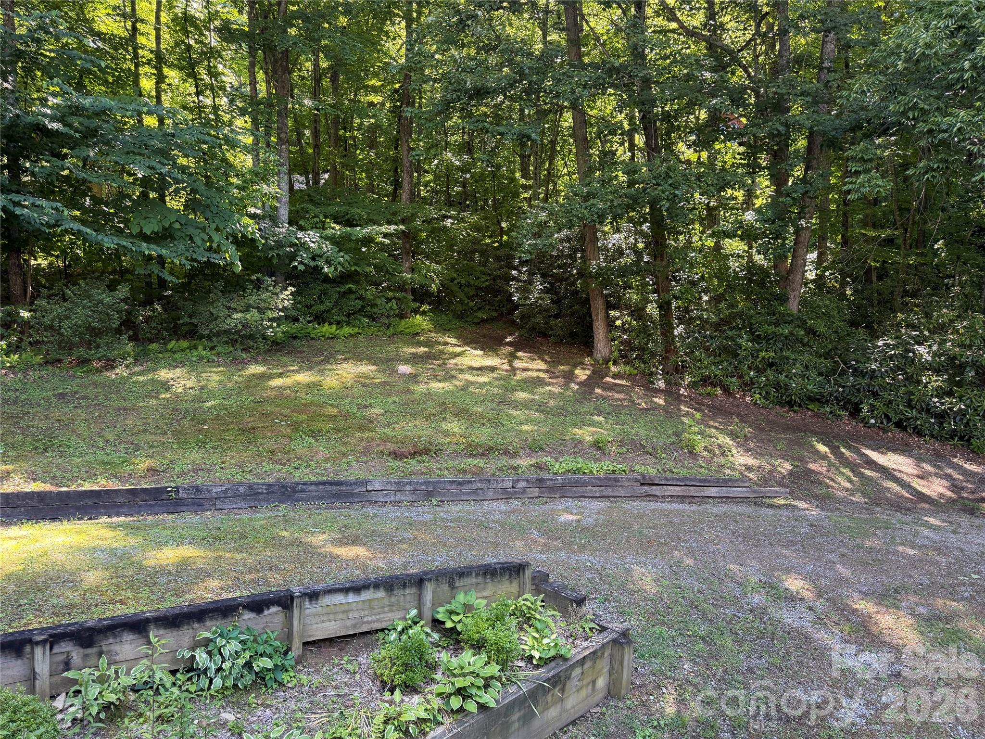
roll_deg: +0.9
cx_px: 492
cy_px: 370
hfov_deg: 71.6
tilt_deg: -1.5
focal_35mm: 24
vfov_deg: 56.8
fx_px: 683
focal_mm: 6.76
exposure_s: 1/121
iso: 125
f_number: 1.78
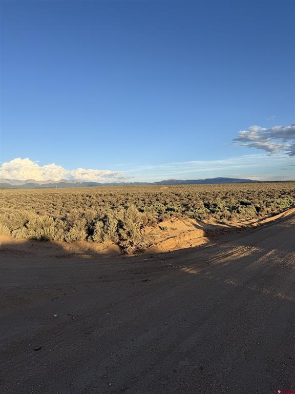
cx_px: 148
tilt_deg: +0.0
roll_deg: +2.1
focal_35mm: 24
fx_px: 273
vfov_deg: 71.6
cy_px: 197
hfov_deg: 56.8
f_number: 1.78
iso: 80
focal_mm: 6.76
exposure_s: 1/2232
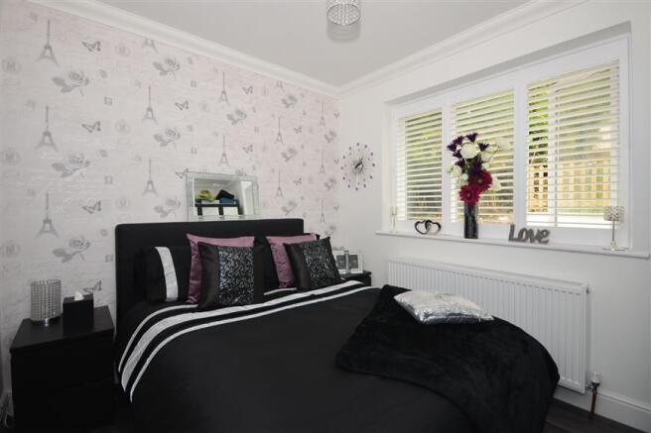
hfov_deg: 100.4
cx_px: 326
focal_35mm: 15
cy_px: 216
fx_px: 271
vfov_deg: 77.3
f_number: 5.6
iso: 200
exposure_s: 1/125
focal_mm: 10
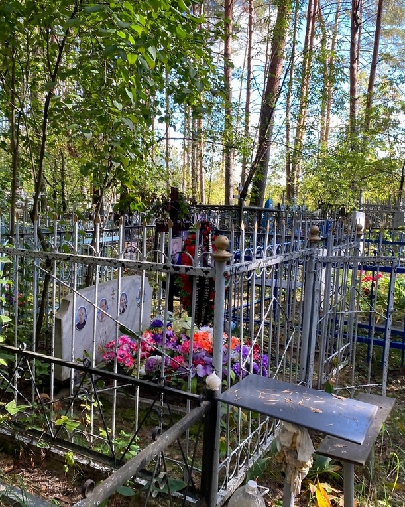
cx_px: 178
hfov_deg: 43.3
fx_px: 510
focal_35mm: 34
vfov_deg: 52.8
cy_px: 254
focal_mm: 4.25
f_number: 1.8
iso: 32
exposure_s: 1/156
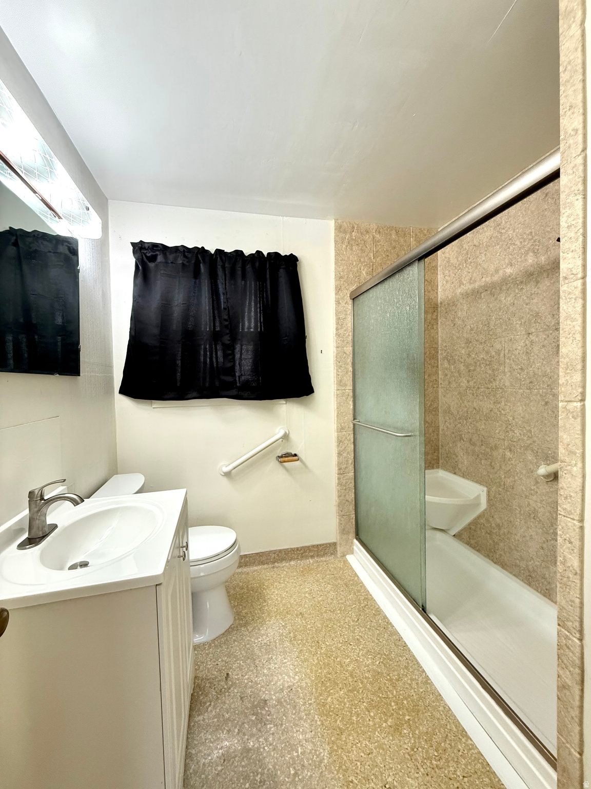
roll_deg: +0.5
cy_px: 394
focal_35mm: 14
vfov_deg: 102.1
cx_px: 296
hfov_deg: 85.7
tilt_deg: -1.8
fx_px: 319
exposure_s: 1/60
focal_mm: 2.22
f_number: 2.2
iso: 200
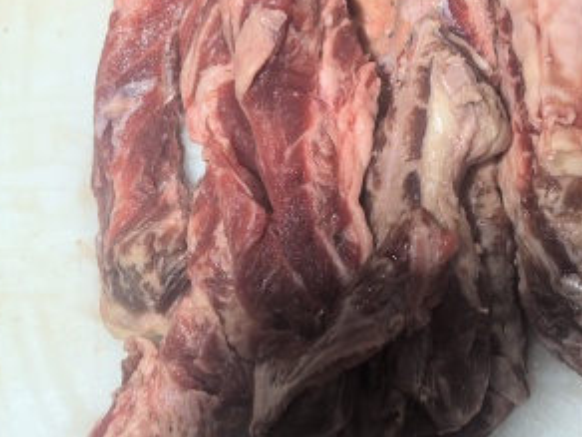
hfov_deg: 24.8
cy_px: 110
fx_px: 1244
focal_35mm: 74
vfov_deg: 19.8
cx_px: 608
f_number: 2
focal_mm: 5.75
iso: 125
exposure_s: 1/100
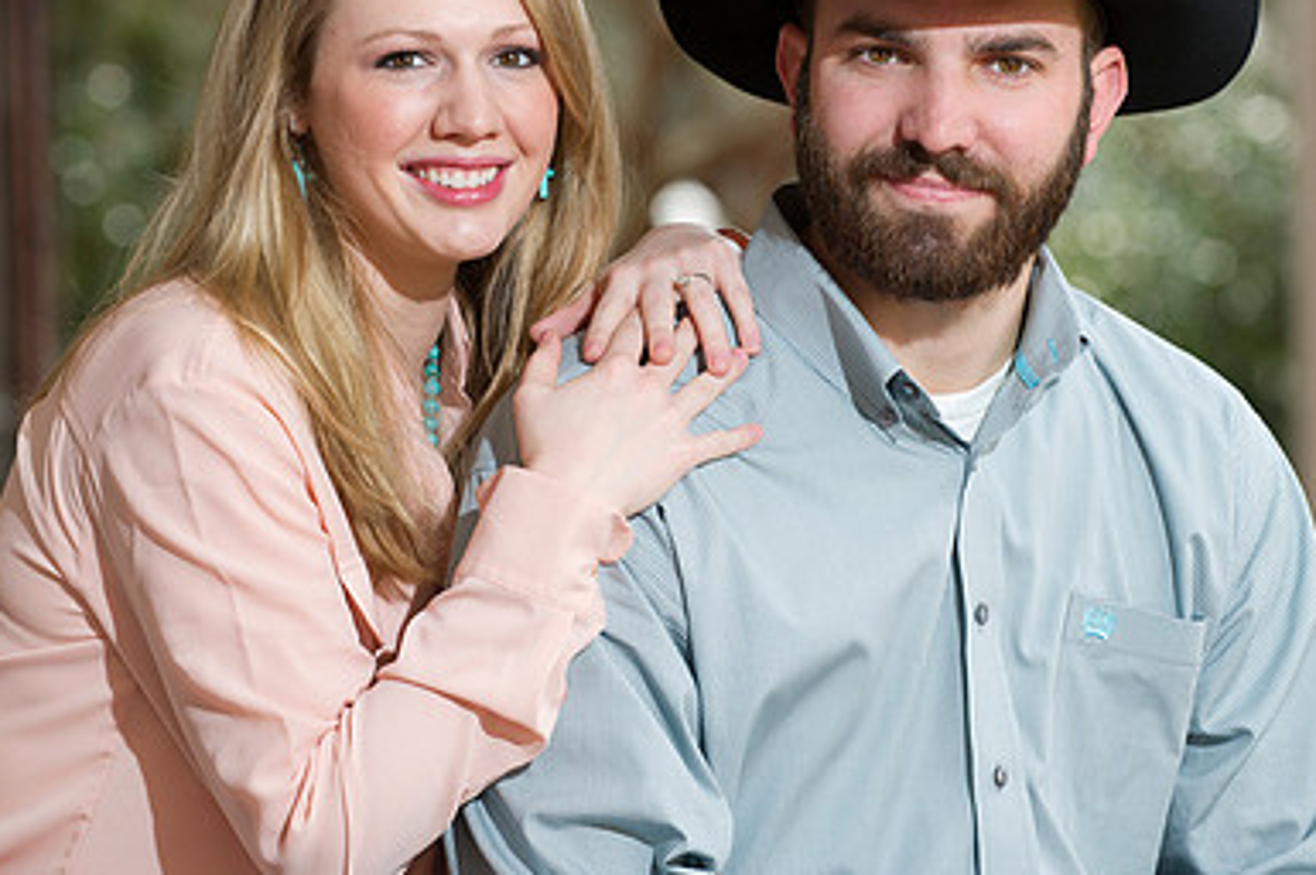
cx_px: 783
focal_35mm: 211
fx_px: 7706
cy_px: 260
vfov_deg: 6.5
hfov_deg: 9.8
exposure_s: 1/160
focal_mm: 140
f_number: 4
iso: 250
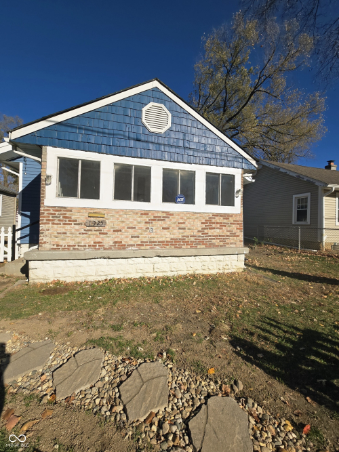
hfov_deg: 89.9
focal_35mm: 13
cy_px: 226
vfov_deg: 106.2
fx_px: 170
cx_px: 170
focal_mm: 2.2
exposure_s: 1/3747
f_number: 2.2
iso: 50
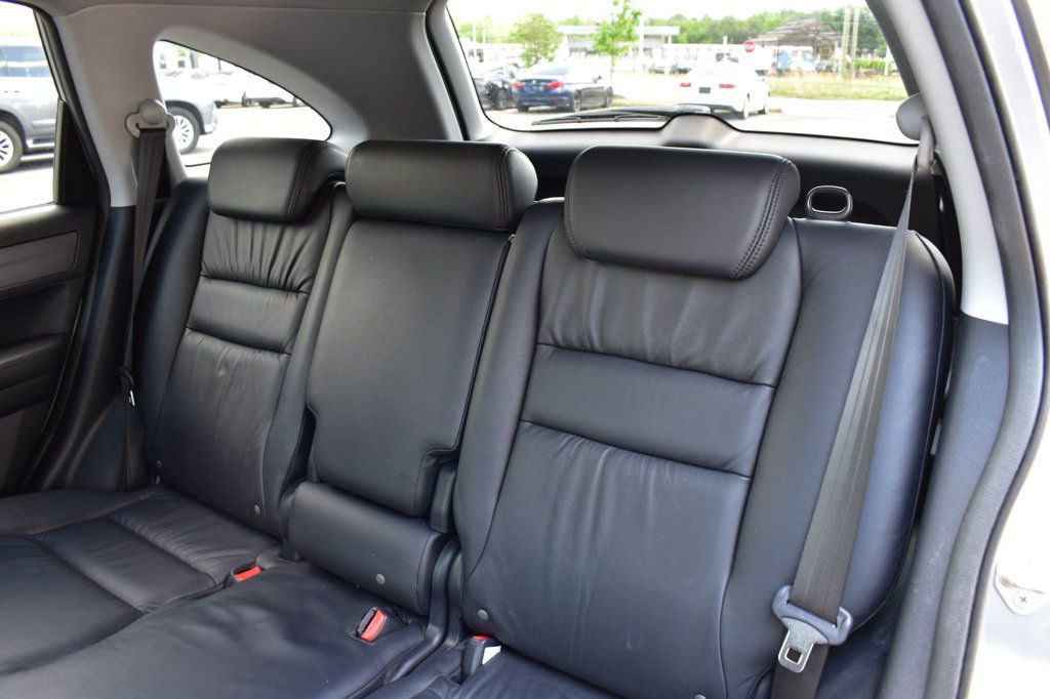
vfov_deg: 47.9
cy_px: 350
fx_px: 787
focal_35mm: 27
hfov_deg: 67.4
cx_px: 525
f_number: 6.3
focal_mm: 18
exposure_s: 1/20
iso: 400
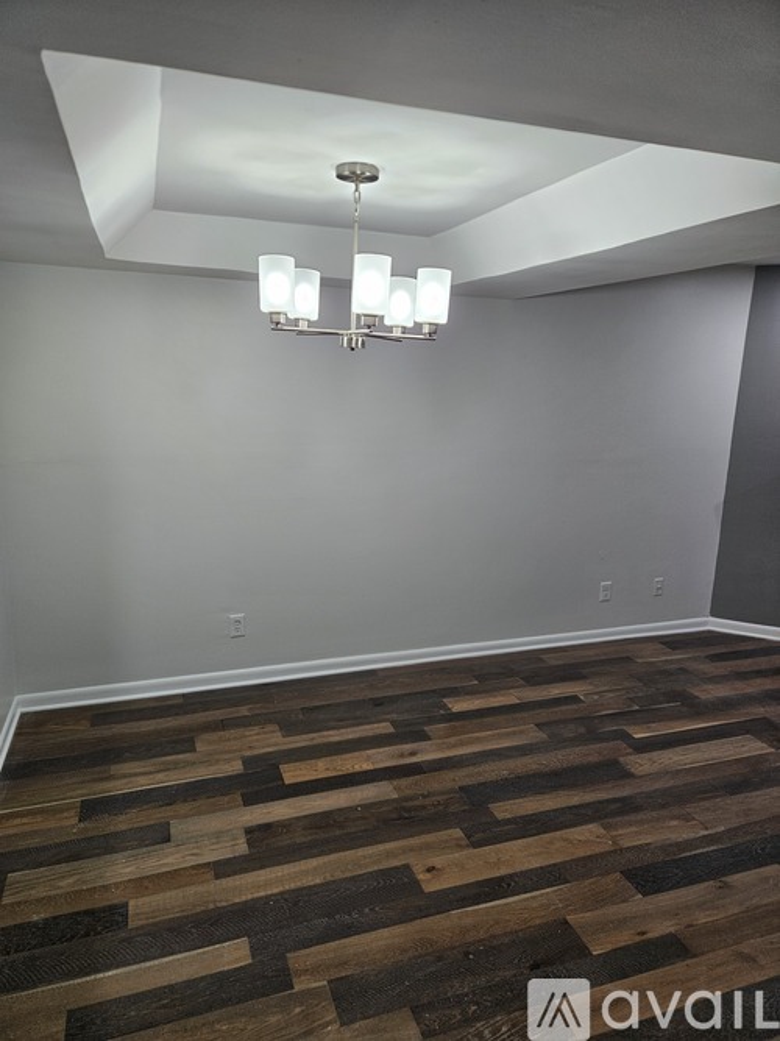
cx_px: 390
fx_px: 691
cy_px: 520
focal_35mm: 23
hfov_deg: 58.9
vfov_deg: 73.9
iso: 100
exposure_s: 1/120
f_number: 1.8
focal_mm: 5.4
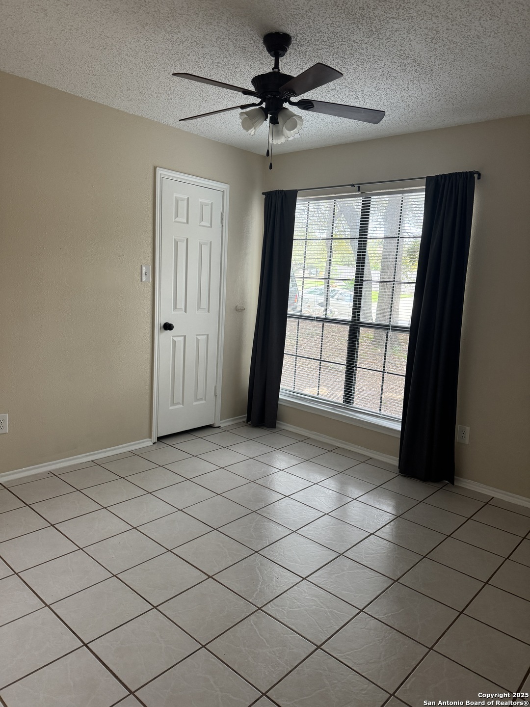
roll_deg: -2.0
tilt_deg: -9.0
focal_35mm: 24
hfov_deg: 56.8
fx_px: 490
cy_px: 354
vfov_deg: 71.6
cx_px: 265
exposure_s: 1/60
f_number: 1.78
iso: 250
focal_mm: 6.76
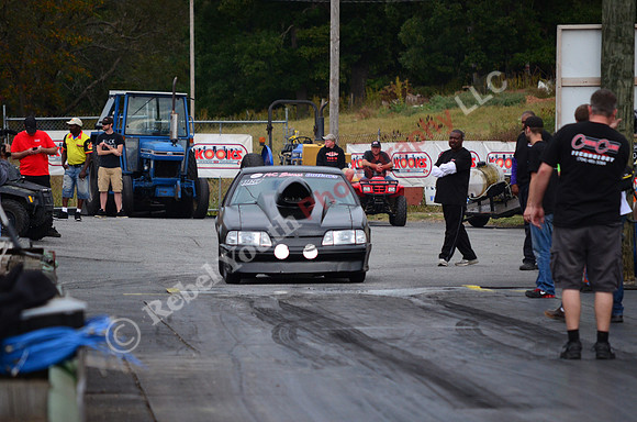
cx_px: 318
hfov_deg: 6.9
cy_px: 211
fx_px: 5297
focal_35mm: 300
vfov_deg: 4.6
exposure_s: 1/1600
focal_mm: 200
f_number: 5.6
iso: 1000
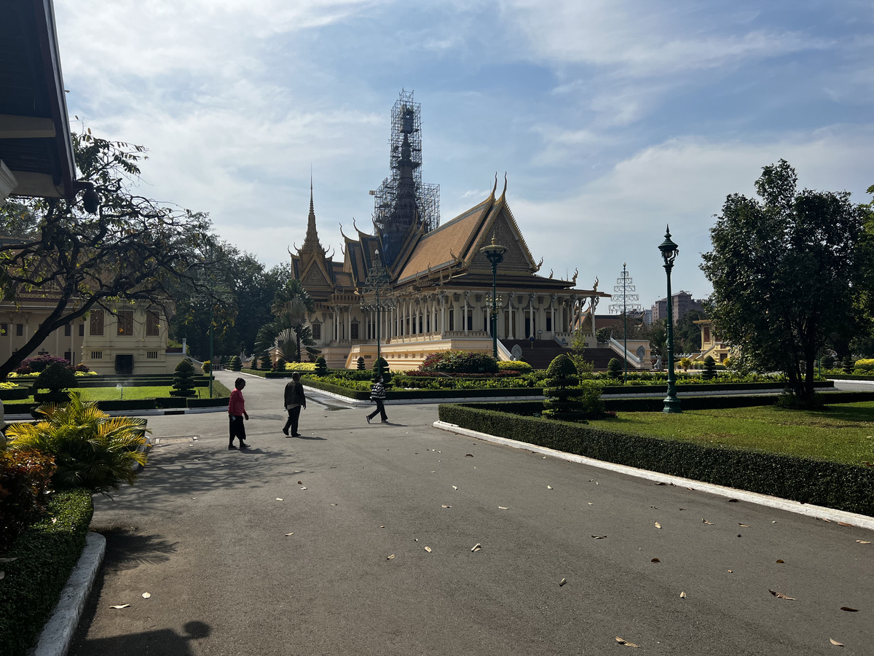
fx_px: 656
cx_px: 437
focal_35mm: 26
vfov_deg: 53.1
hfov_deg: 67.3
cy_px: 328
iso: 50
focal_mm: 5.7
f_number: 1.5
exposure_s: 1/8000
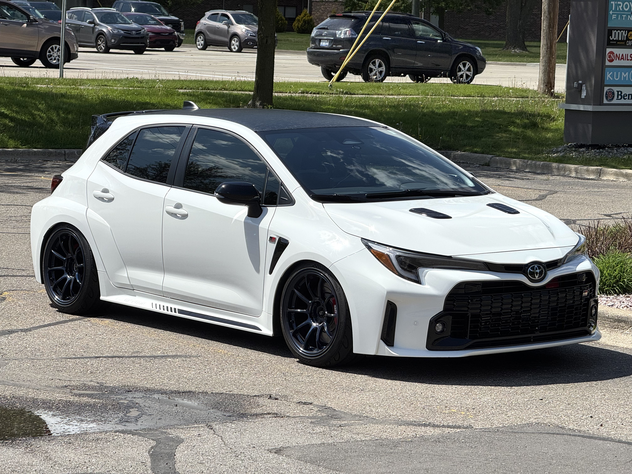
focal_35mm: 120
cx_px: 316
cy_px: 237
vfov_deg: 12.3
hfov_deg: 16.4
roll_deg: -2.6
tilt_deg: -5.5
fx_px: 2191
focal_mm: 15.66
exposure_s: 1/2283
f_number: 2.8
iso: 50
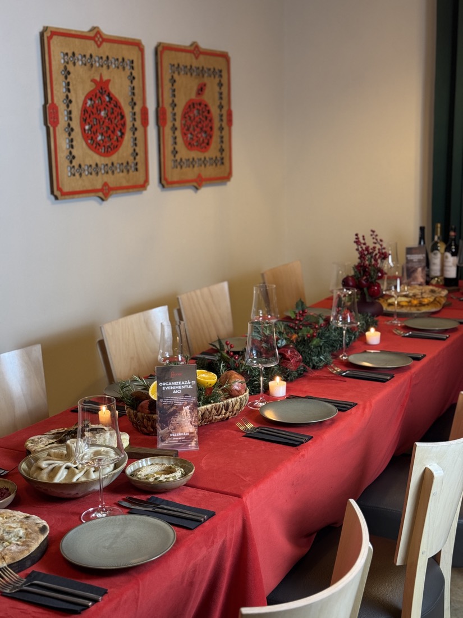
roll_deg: +1.1
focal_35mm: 48
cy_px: 309
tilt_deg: -11.6
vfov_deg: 39.7
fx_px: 856
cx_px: 232
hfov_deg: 30.3
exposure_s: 1/50
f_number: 1.78
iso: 250
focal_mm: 6.76
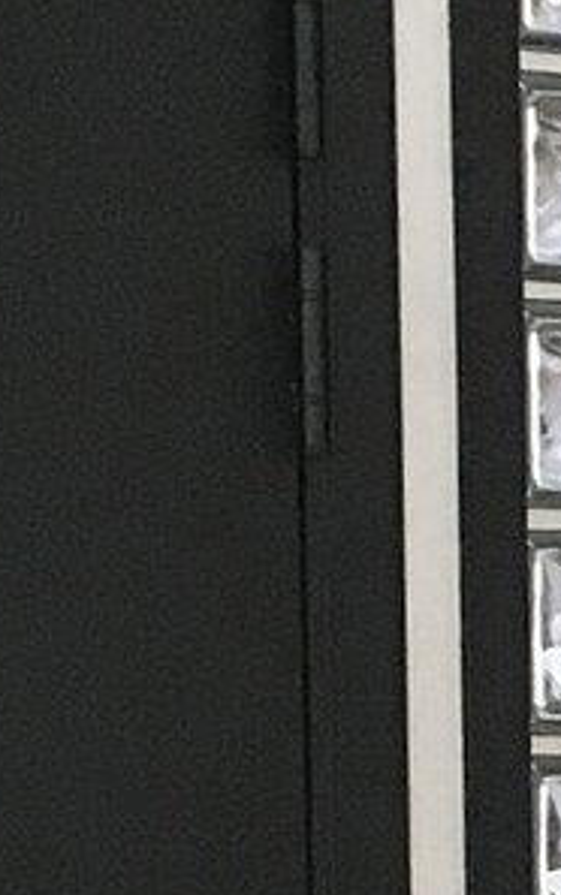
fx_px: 5056
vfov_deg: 9.5
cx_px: 2217
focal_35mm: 207
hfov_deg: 5.5
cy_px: 1731
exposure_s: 1/30
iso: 40
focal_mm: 4.15
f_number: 2.2
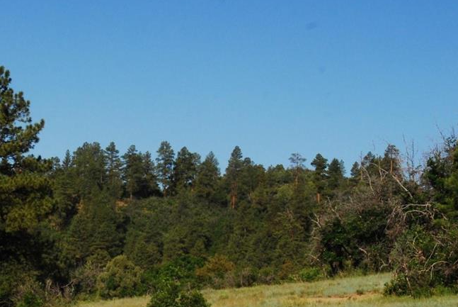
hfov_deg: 17.9
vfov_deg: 12.0
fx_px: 1452
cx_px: 135
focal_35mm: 114
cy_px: 201
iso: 400
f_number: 11
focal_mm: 48
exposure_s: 1/500
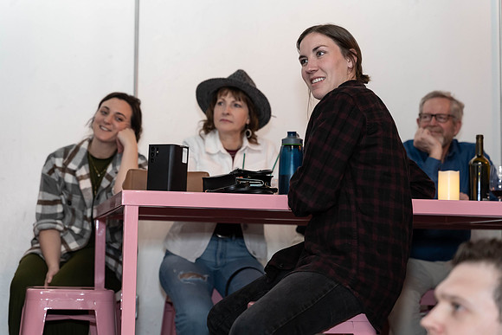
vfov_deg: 19.2
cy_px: 168
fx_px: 990
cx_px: 251
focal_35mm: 71
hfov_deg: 28.4
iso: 4000
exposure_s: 1/160
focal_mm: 71
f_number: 4
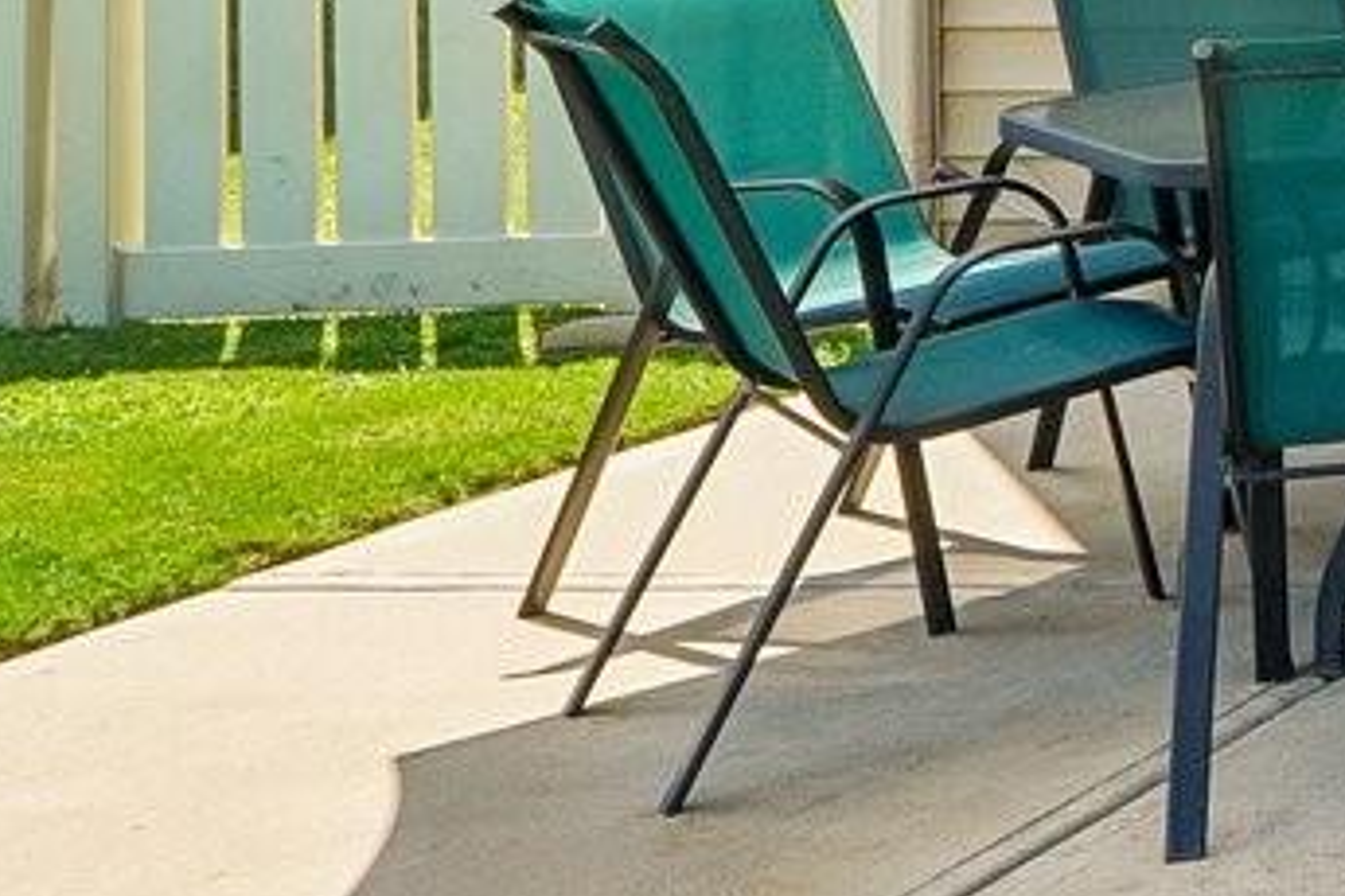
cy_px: -341
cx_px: 3244
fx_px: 3325
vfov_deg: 14.6
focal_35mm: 89
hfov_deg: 14.6
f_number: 8
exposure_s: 1/60
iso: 100
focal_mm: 10
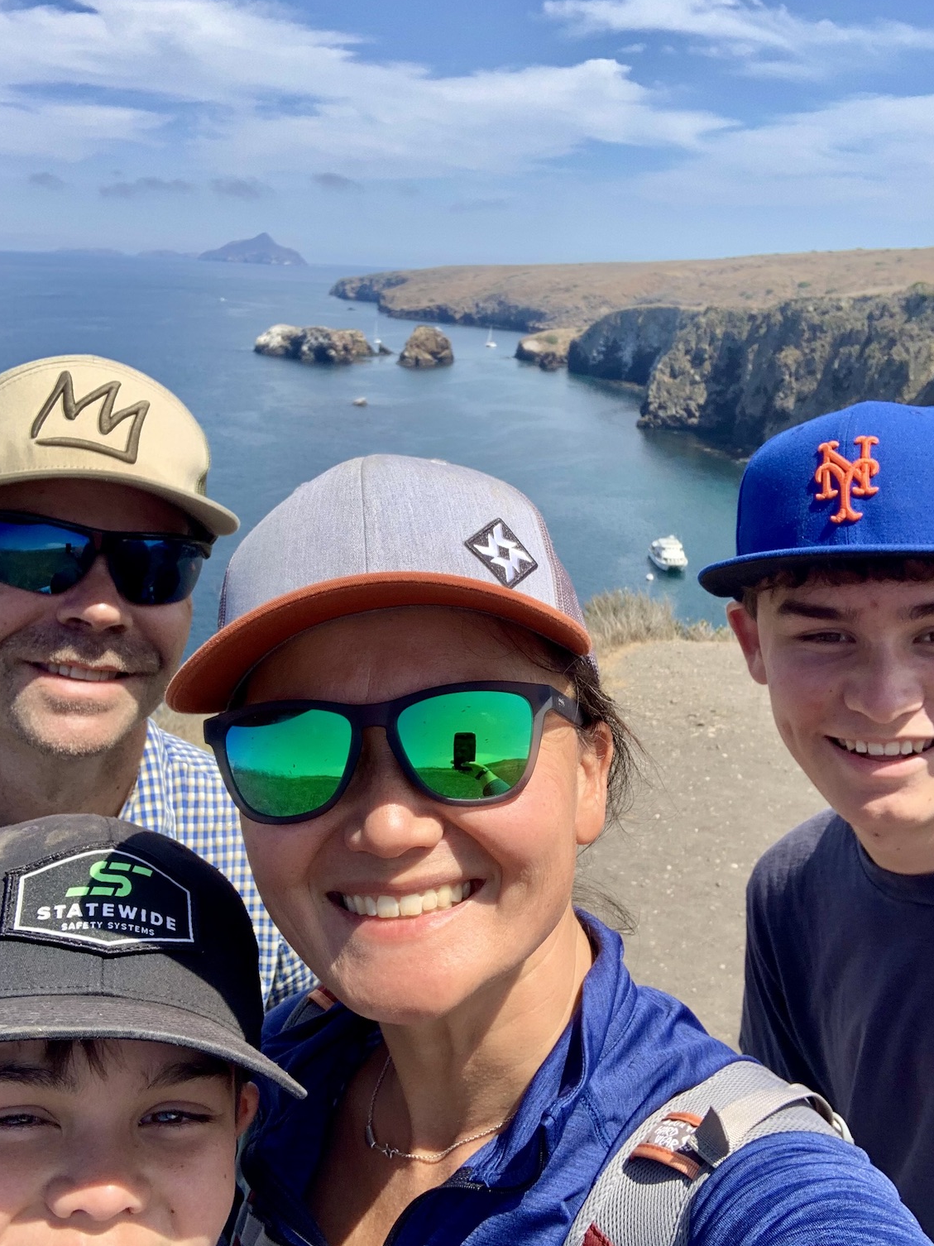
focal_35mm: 34
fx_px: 1224
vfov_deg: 54.0
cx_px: 479
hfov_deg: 41.8
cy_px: 646
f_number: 2.2
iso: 16
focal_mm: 2.87
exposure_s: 1/566
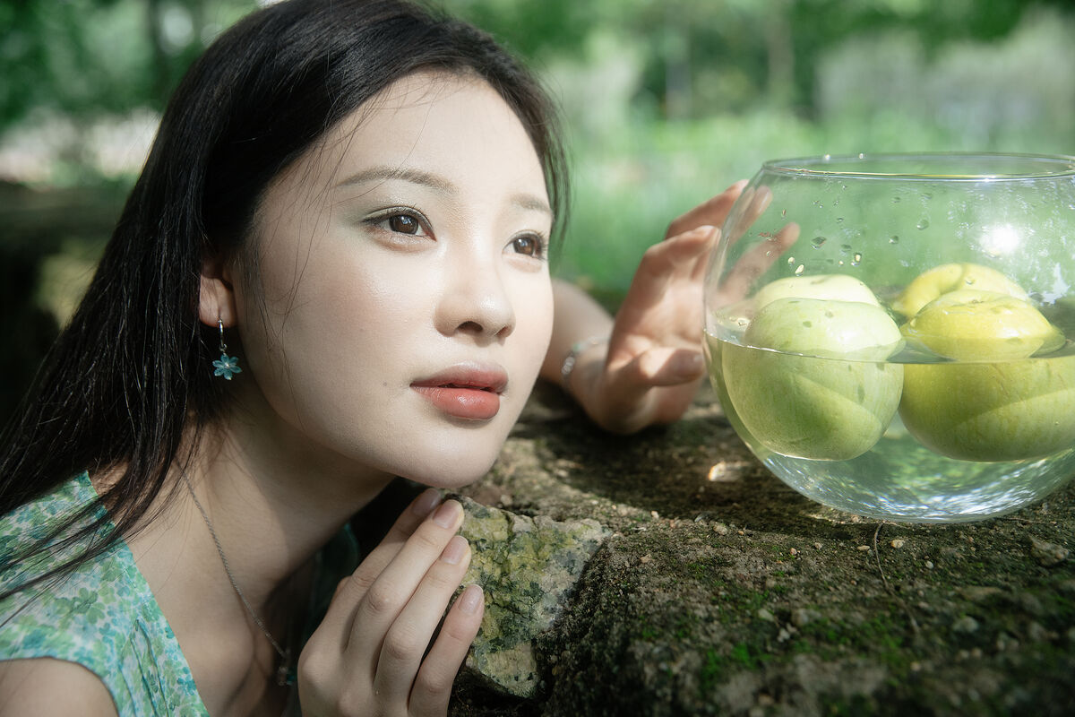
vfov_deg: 31.9
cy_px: 358
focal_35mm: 42
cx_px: 538
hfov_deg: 46.4
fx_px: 1254
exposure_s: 1/320
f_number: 3.5
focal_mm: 42
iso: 400
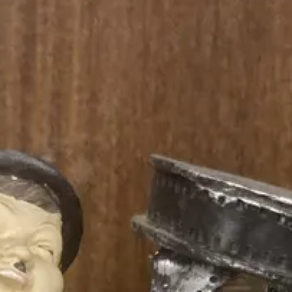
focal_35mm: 125
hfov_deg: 13.7
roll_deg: -3.2
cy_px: 544
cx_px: 304
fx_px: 1193
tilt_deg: -19.7
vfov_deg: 12.6
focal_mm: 3.99
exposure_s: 1/50
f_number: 1.8
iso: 250
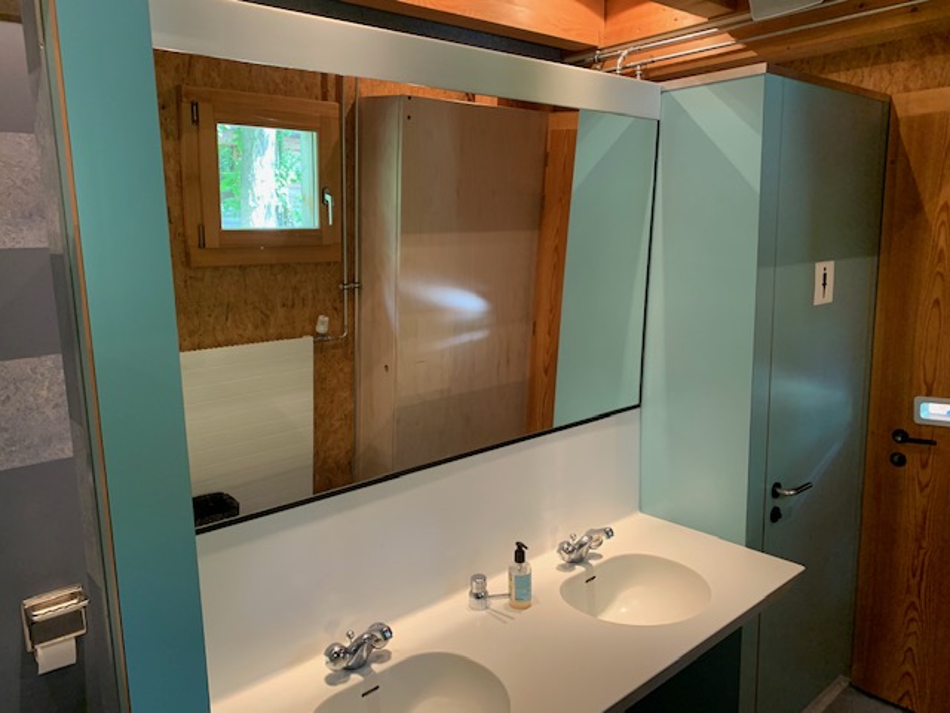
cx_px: 475
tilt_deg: -10.1
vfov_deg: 53.1
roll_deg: +1.3
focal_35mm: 26
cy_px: 356
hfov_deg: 67.3
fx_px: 714
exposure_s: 1/50
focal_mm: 4.25
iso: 200
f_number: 1.8
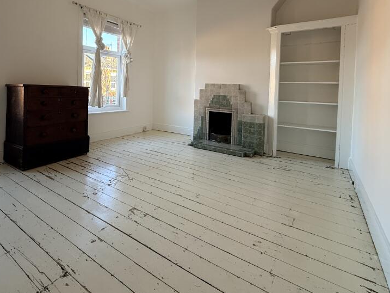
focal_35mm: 20
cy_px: 92
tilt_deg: -1.9
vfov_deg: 63.9
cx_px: 149
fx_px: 225
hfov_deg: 80.4
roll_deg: -1.7
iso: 160
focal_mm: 2.22
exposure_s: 1/100
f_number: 2.2
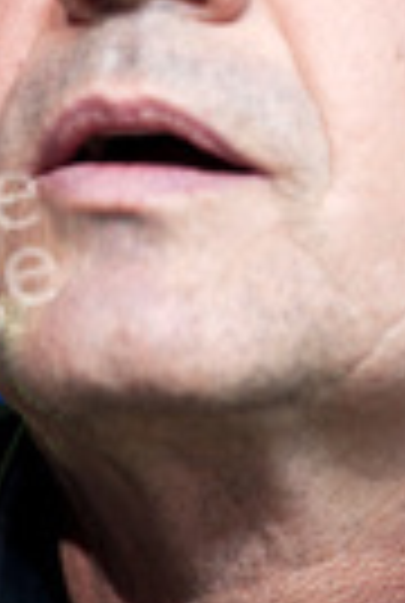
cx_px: 317
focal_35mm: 596
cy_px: 54
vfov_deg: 3.4
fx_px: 10005
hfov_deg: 2.3
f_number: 5
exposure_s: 1/160
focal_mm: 200
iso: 800
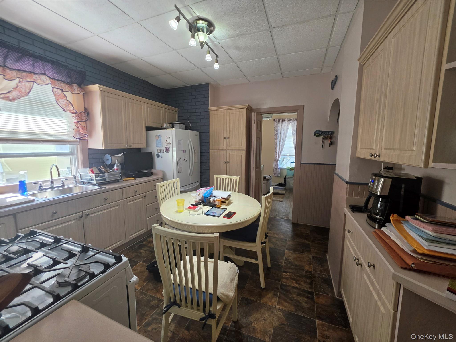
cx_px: 228
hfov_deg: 106.2
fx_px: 171
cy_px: 171
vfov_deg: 89.9
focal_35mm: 13
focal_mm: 2.2
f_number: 1.9
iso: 80
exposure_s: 1/120
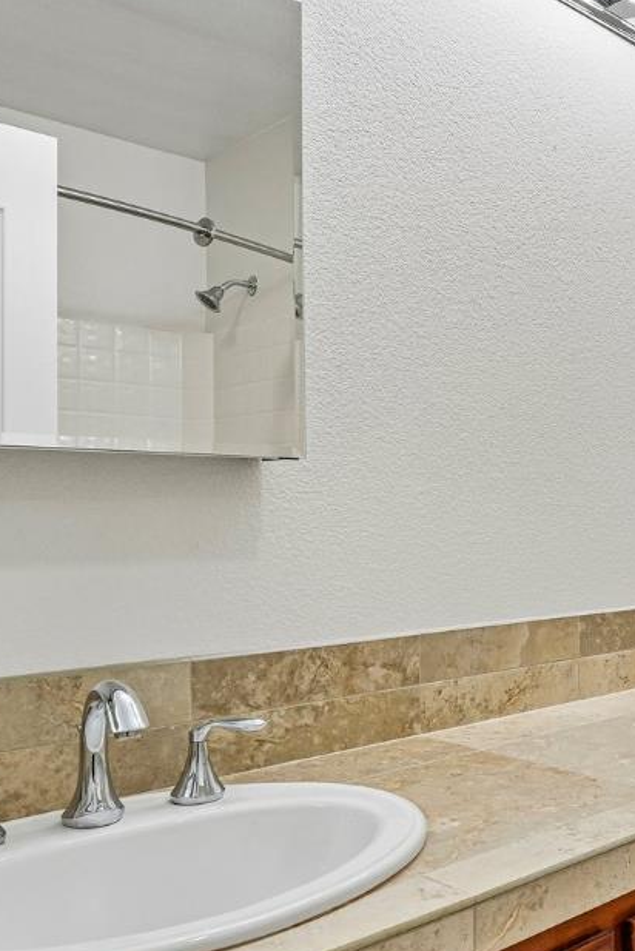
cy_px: 509
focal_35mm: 34
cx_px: 714
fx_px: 899
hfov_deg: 33.5
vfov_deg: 55.7
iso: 400
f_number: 8
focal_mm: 14
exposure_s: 1/30
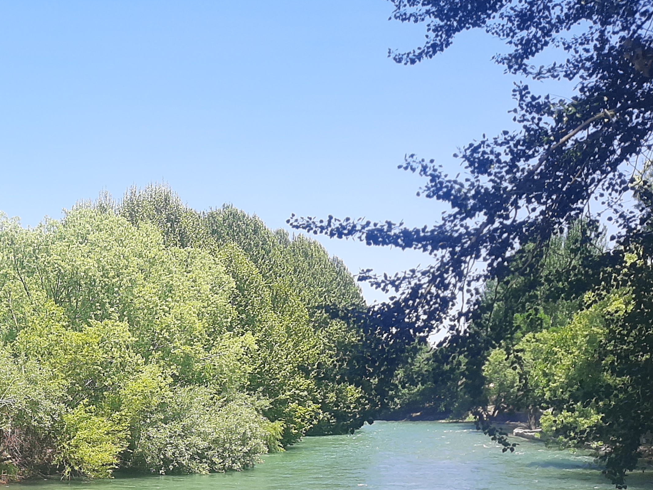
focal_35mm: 51
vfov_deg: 27.4
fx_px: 962
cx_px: 73
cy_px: 449
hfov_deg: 35.4
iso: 40
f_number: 1.7
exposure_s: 1/1062
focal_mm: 3.93
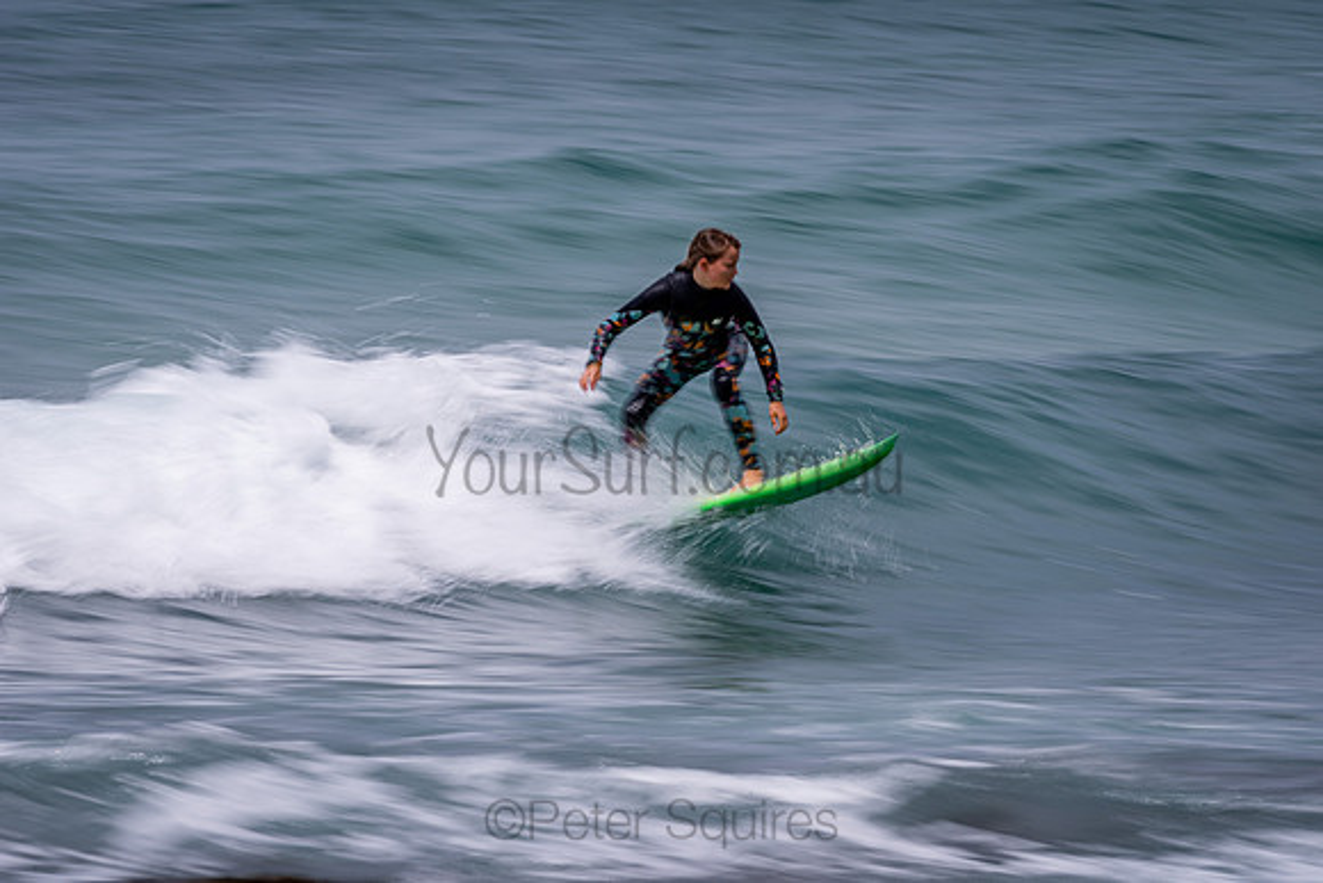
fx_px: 18378
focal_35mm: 500
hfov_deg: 4.1
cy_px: 442
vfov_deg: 2.8
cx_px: 662
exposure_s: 1/20
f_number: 20
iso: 64
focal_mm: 500
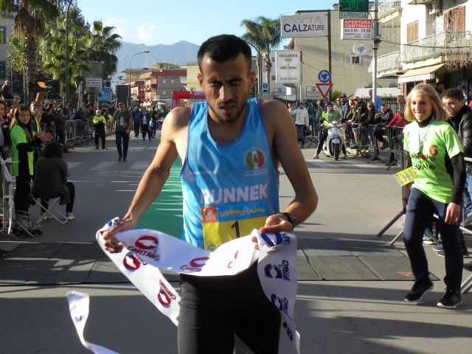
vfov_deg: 35.1
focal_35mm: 41
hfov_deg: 45.8
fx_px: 559
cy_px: 177
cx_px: 236
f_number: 5.6
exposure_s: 1/160
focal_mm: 7.3
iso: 64
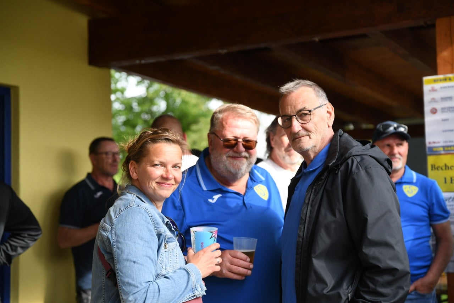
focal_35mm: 62
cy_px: 152
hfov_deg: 32.4
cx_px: 227
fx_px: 782
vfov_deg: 21.9
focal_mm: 62
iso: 1000
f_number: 2.8
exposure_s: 1/1600
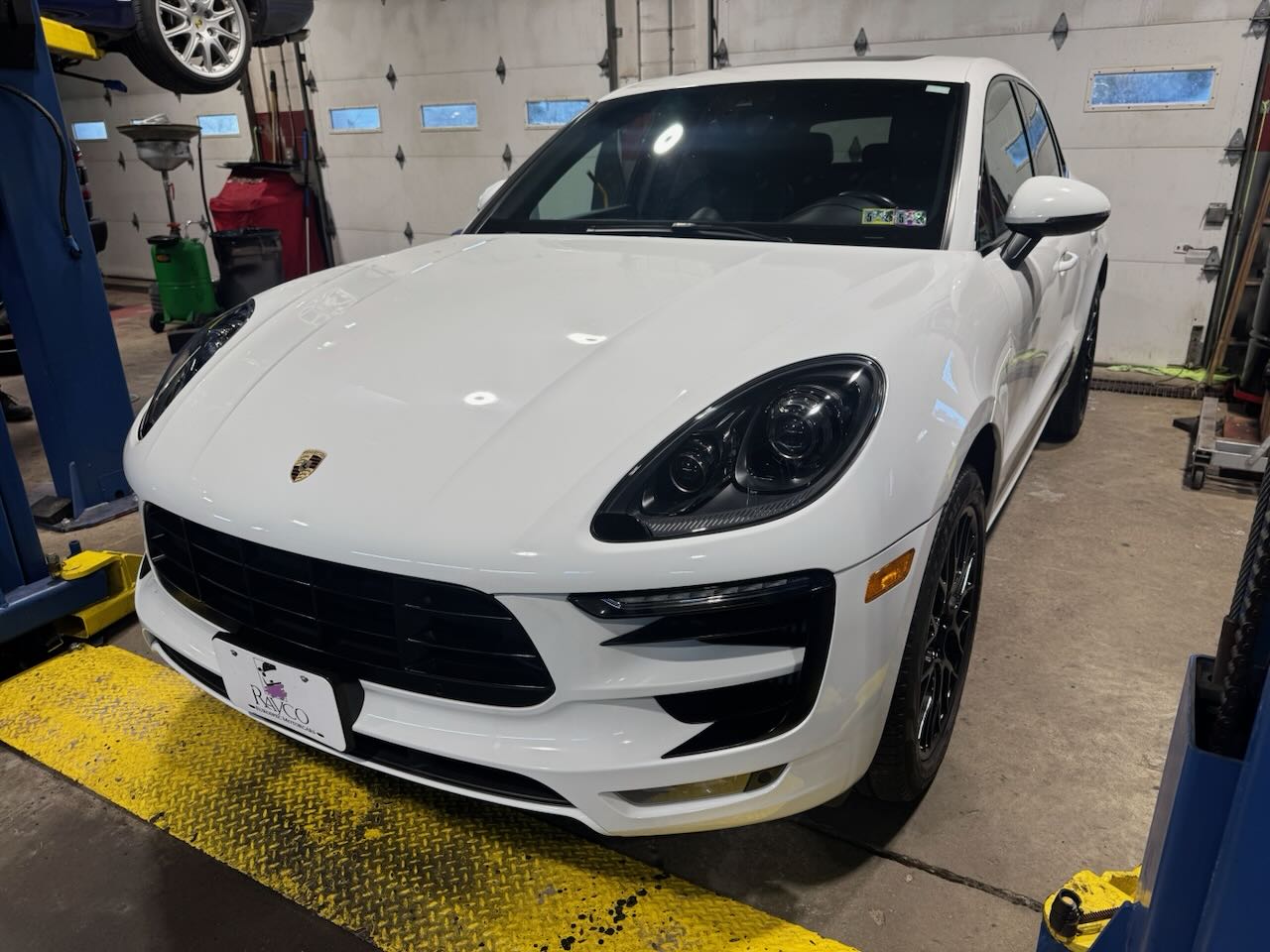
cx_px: 635
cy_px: 476
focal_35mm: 24
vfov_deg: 56.8
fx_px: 881
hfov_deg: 71.6
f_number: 1.78
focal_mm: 6.76
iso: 64
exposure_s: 1/185
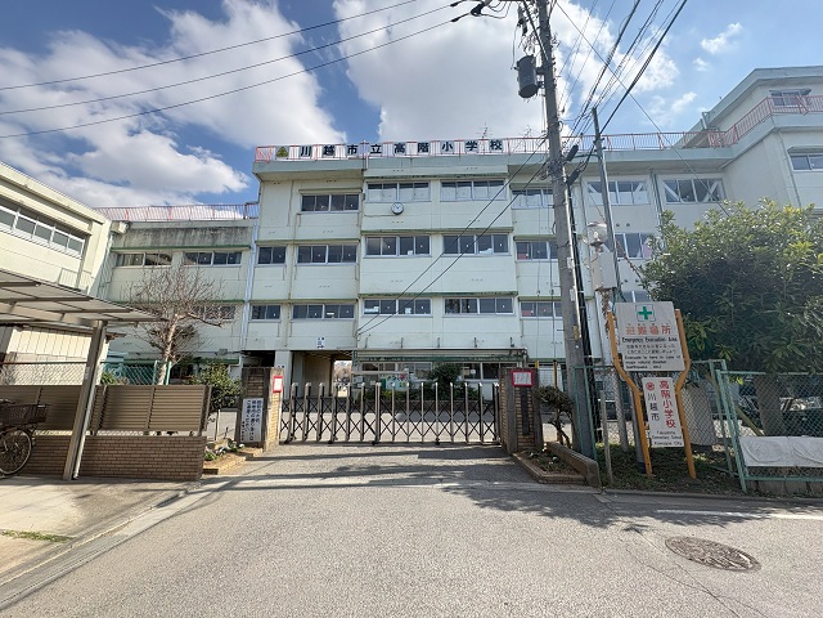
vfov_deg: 85.7
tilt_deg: +12.2
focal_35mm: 14
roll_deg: +0.6
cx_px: 412
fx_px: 333
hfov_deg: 102.1
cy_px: 309
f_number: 2.2
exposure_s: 1/1160
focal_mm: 2.22
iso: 40
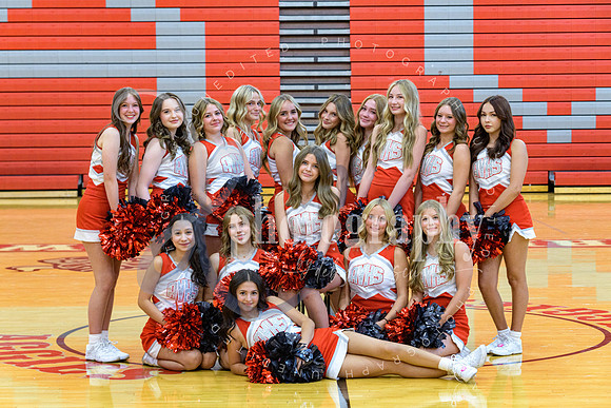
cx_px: 306
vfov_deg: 13.7
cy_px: 204
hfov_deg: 20.4
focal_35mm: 100
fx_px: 1698
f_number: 8
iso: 800
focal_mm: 100
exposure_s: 1/60
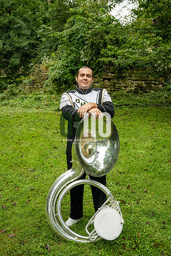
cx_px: 86
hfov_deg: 32.6
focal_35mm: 41
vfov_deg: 47.4
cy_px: 128
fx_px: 292
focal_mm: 41
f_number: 4
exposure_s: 1/500
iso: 800
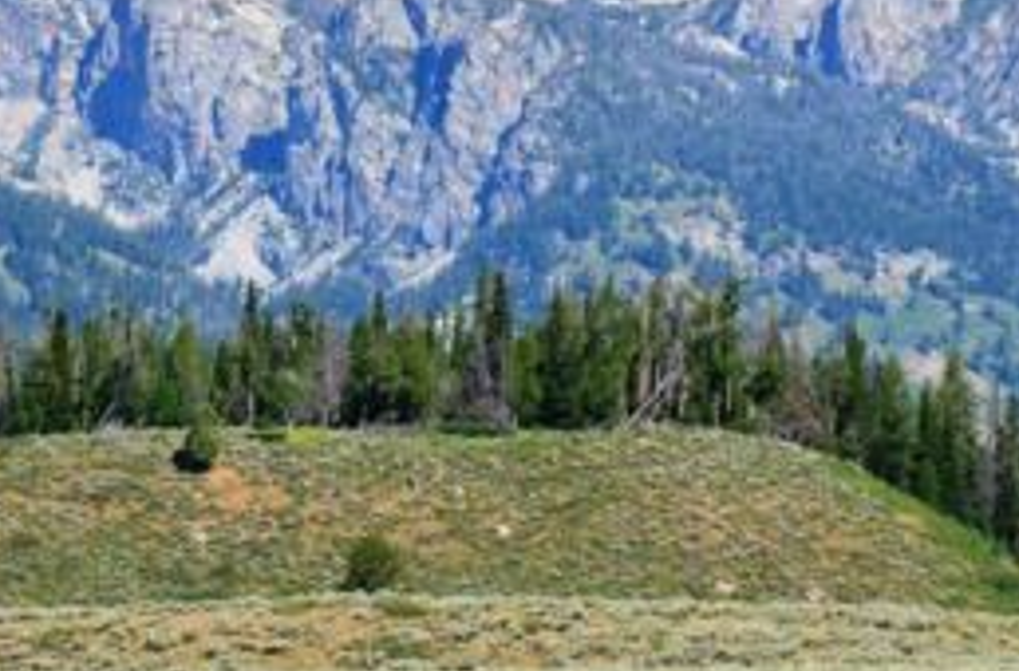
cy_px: 37
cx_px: 399
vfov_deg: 5.9
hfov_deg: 8.9
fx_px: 6515
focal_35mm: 231
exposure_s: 1/160
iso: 100
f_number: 11
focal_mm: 62
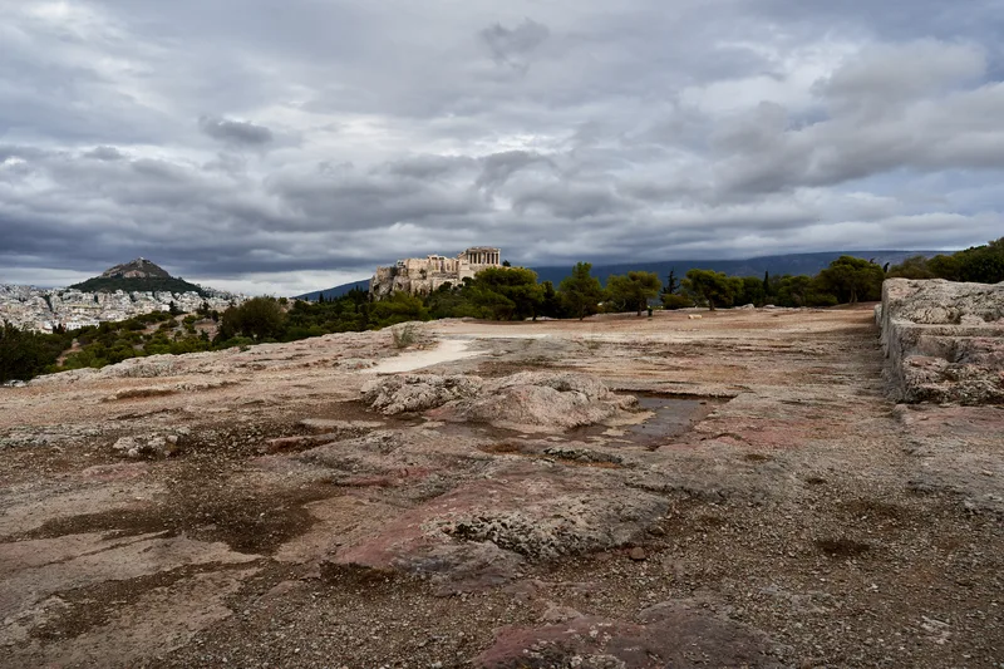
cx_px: 502
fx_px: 669
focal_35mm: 24
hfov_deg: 73.8
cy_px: 334
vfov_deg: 53.1
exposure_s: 1/1000
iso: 800
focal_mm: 24
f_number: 5.6
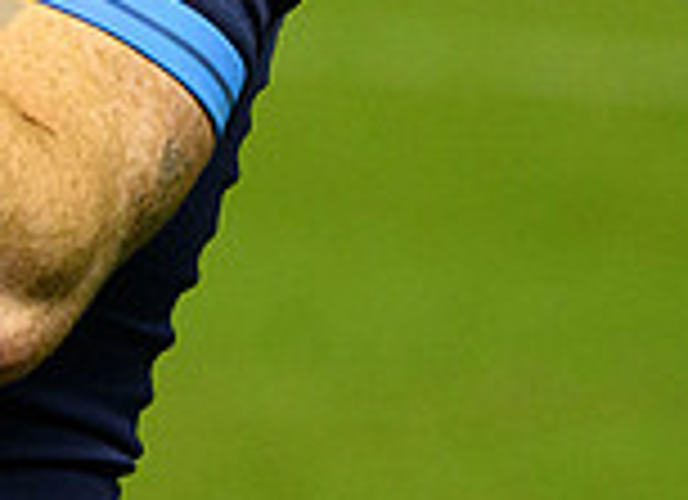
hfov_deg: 3.7
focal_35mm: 543
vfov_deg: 2.7
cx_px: -99
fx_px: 10667
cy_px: -382
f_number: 3.2
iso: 5000
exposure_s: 1/1250
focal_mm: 125
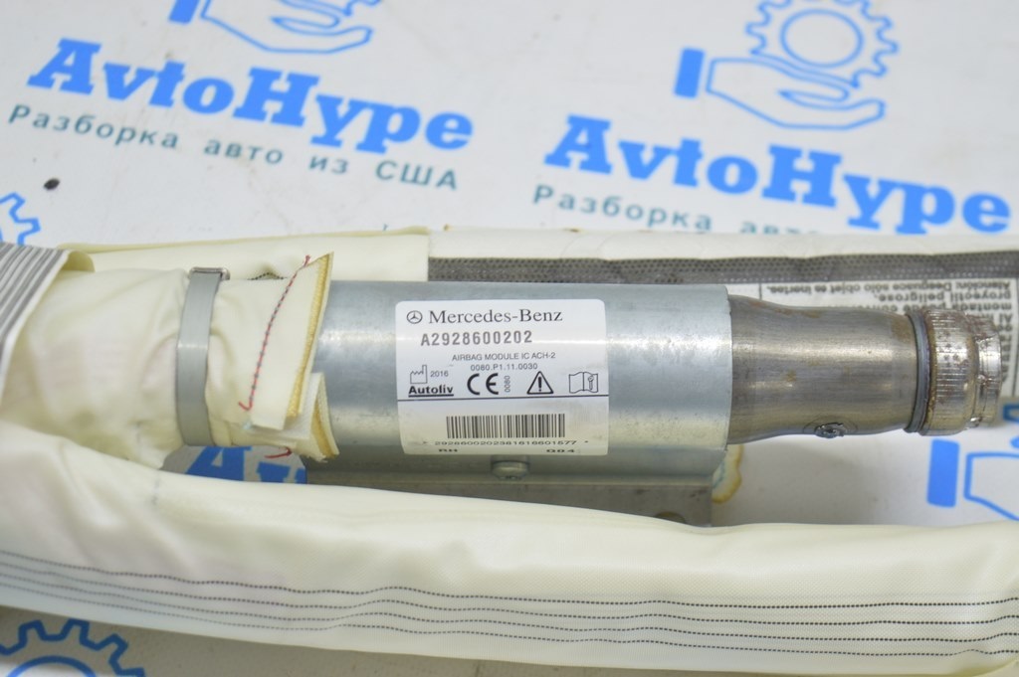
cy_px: 338
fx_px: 2036
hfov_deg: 28.1
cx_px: 510
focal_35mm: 72
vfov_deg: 18.9
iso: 400
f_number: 5.6
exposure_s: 1/20
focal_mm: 48
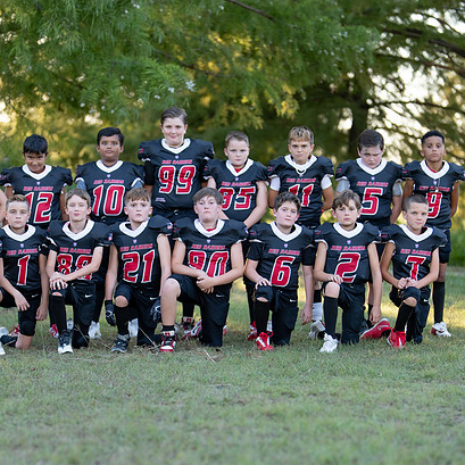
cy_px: 320
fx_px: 1535
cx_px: 206
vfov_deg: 17.2
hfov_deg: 17.2
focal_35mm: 101
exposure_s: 1/1250
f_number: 1.2
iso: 200
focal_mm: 50
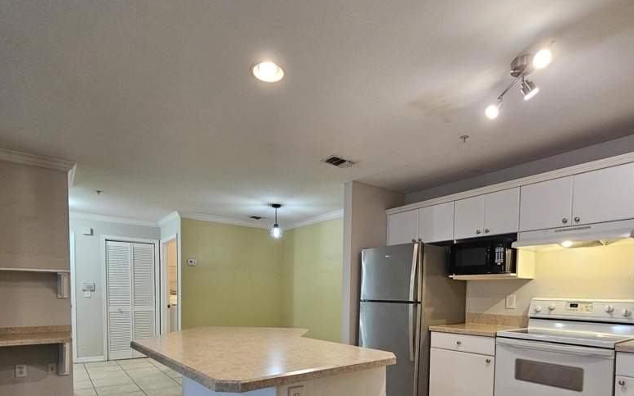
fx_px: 328
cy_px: 316
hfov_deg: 88.0
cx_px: 313
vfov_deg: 57.6
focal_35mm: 19
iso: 250
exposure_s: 1/60
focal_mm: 2.2
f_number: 2.2
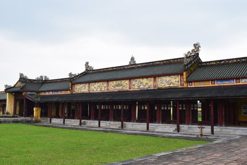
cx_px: 124
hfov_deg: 51.3
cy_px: 82
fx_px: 257
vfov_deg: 35.5
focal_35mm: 38
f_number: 10
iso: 400
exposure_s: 1/320
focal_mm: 25
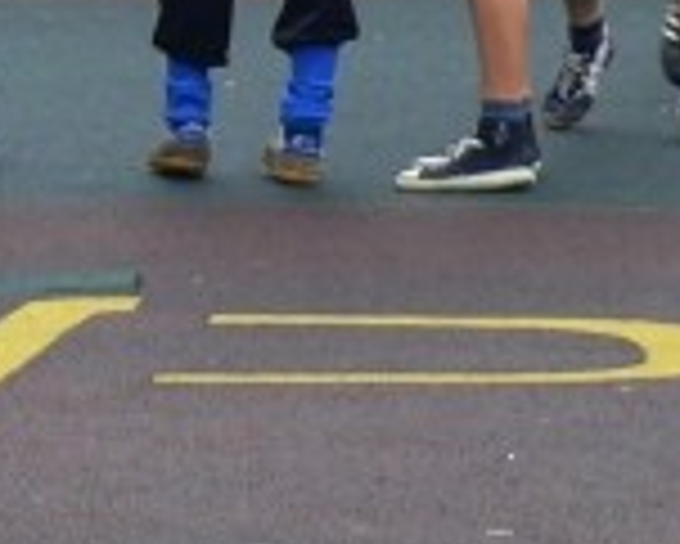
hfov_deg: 5.2
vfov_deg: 4.2
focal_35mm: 369
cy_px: -274
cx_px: -135
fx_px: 7431
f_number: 3.2
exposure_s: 1/80
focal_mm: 13.3
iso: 100
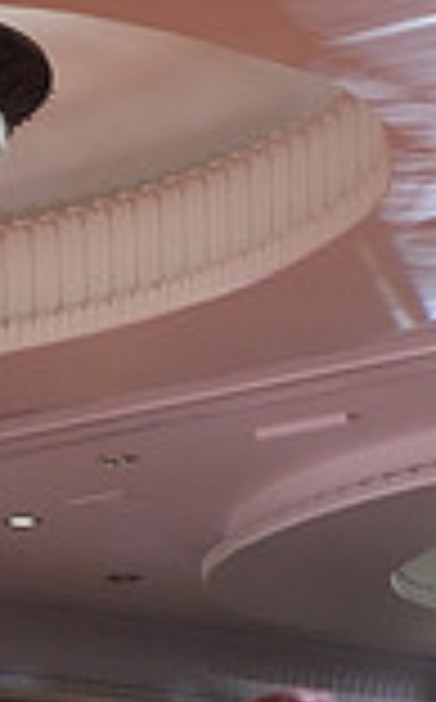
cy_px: 1107
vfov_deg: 9.9
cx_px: 712
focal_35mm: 205
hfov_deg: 6.3
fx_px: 3912
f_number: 4.5
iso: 5000
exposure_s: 1/320
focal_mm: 54
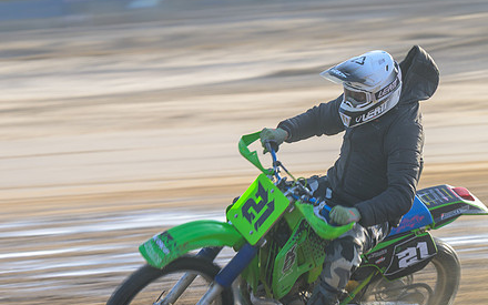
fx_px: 5147
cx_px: 254
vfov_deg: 3.4
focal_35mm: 387
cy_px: 194
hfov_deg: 5.4
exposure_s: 1/100
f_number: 8
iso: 64
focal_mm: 175
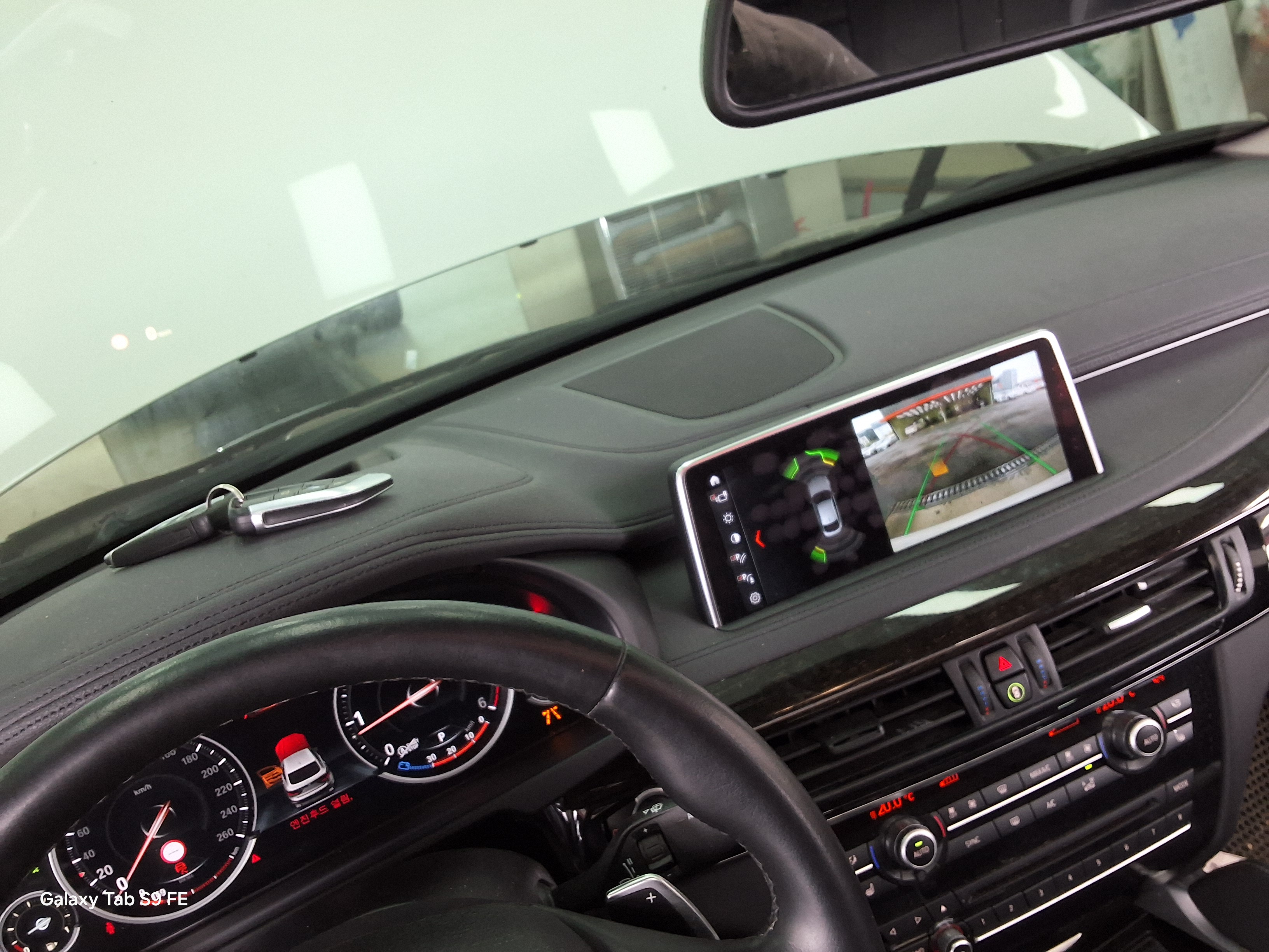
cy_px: 476
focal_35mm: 28
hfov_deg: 63.4
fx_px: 1026
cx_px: 634
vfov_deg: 49.7
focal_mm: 2.91
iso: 125
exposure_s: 1/40
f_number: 1.9
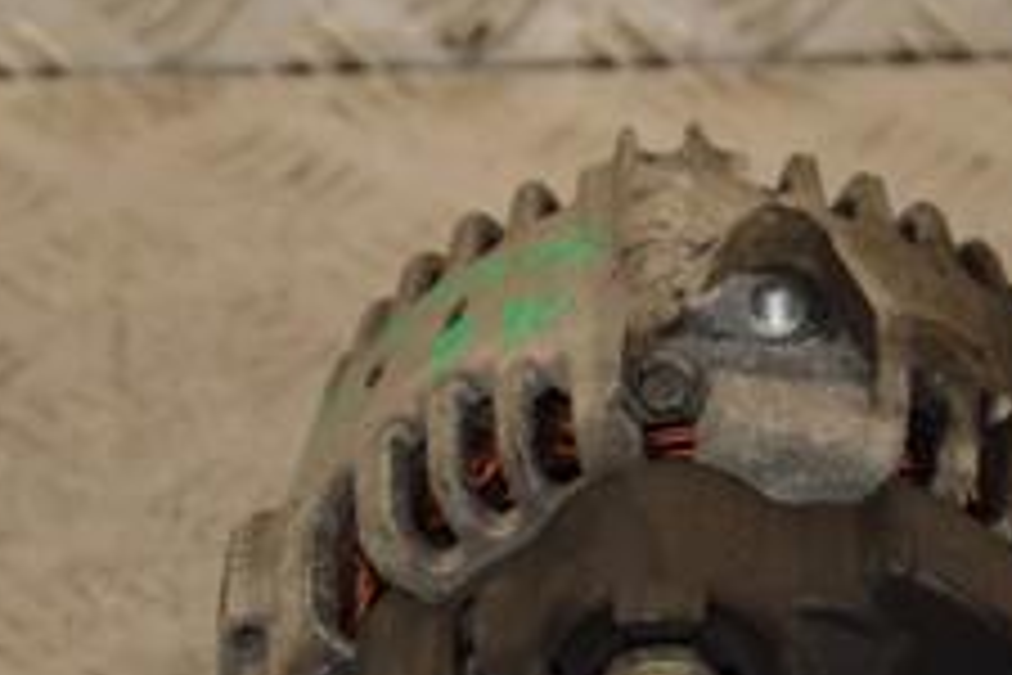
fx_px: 6521
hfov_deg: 8.9
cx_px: 486
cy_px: 783
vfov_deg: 5.9
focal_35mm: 232
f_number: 5
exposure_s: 1/160
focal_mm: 58
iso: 800
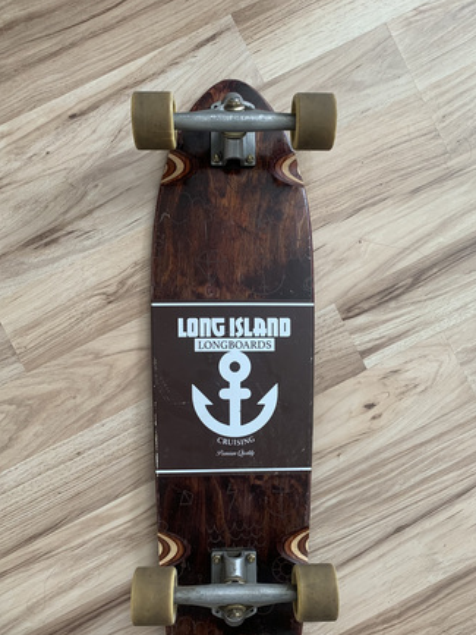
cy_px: 359
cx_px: 248
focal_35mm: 30
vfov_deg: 59.7
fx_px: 550
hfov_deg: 46.8
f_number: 1.8
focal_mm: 4.25
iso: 100
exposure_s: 1/69
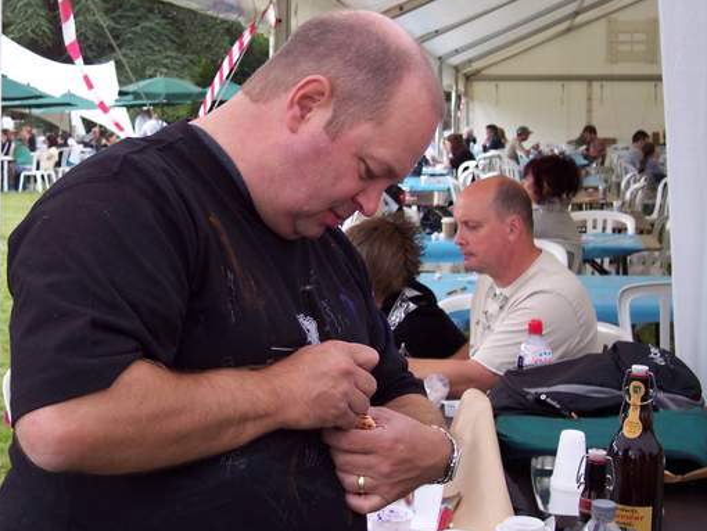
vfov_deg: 22.9
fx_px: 1308
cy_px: 211
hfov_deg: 30.2
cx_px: 287
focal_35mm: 64
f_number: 3.4
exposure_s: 1/500
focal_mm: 10.7
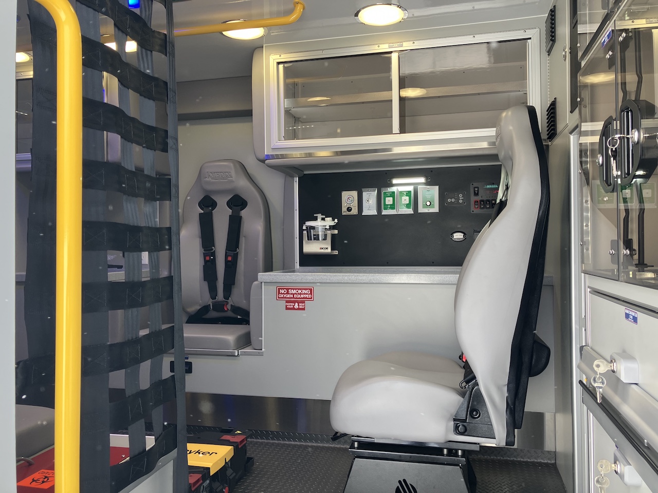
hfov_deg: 63.4
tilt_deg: +0.8
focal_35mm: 28
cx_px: 329
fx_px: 532
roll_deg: +2.5
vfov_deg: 49.7
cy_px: 246
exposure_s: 1/121
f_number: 1.8
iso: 25
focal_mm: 3.99
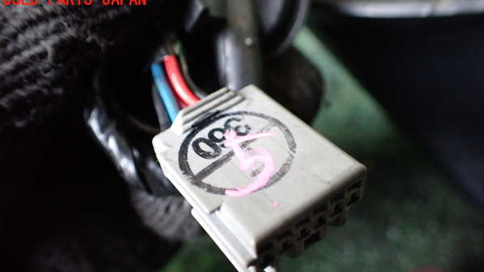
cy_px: 173
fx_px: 423
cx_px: 243
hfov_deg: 59.5
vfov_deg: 35.4
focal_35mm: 33
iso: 800
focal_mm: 5.4
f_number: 2.3
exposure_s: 1/50
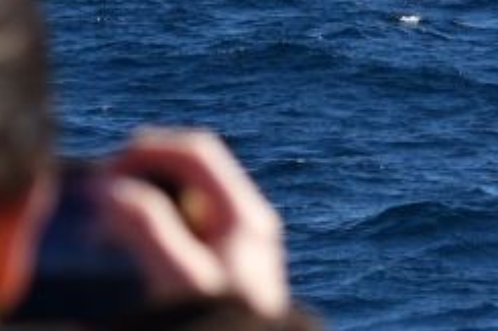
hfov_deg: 10.5
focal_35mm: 196
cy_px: 222
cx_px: 258
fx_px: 2709
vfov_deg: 7.0
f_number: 5
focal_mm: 60
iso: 800
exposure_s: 1/8000
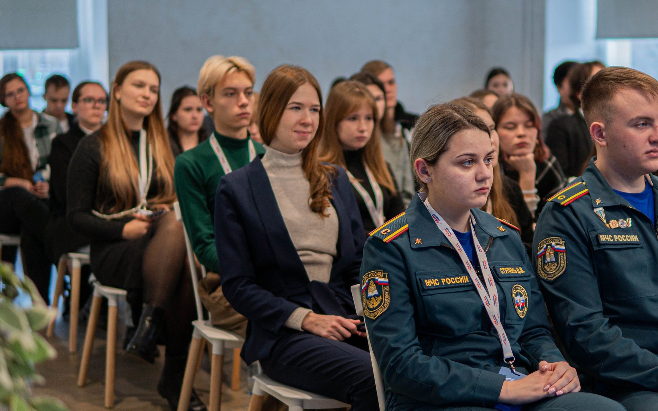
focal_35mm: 67
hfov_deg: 30.4
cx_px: 442
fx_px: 1201
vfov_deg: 19.4
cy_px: 214
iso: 125
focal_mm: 30
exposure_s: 1/80
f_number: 1.4
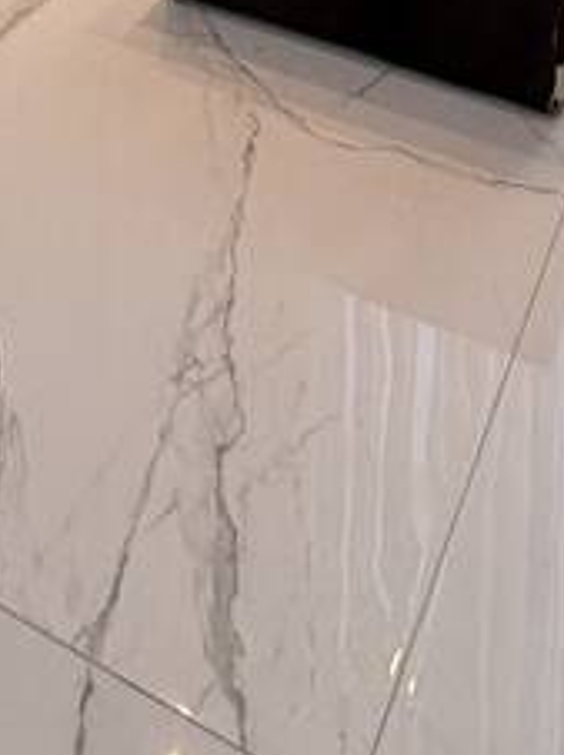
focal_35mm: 67
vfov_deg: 17.7
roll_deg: -1.6
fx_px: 1458
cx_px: 274
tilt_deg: -2.6
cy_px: -835
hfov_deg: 21.9
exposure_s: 1/120
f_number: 2.2
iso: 64
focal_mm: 2.22
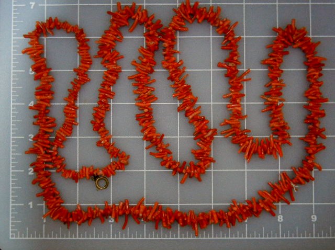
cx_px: 168
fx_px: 377
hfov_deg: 47.9
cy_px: 125
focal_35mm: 39
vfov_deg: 36.7
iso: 800
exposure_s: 1/30
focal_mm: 7.1
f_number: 7.4
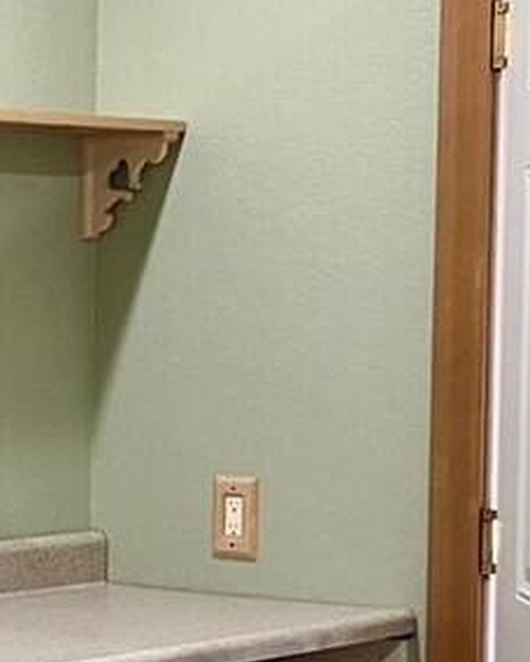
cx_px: -256
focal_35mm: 138
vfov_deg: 13.9
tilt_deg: -4.7
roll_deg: +0.5
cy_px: 530
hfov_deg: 10.8
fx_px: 2706
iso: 125
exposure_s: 1/60
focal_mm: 3.99
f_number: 1.8
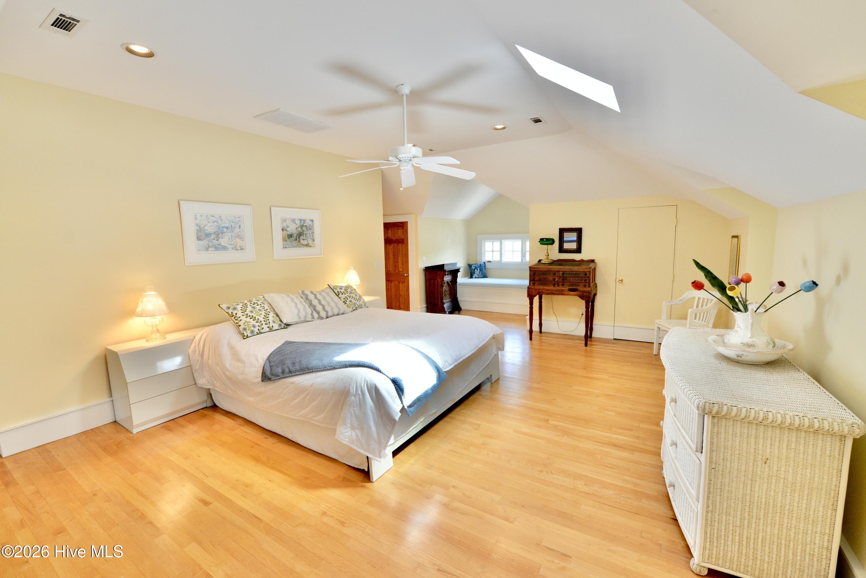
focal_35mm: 14
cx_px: 433
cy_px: 289
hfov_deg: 104.2
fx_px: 337
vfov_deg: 81.2
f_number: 4.5
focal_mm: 14
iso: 800
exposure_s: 1/80
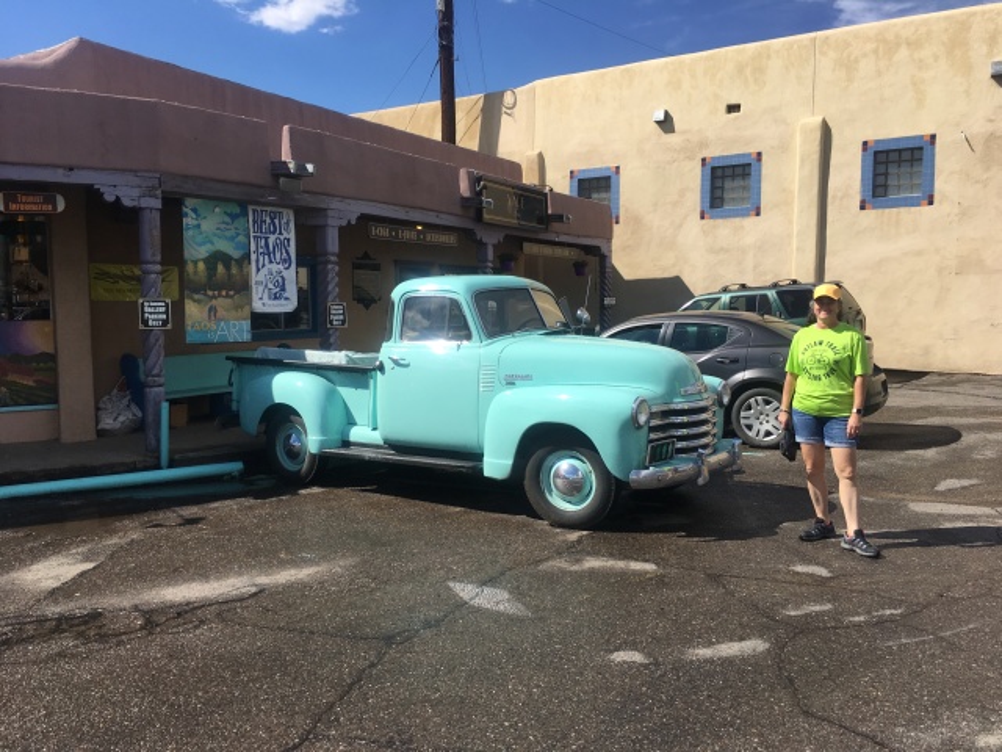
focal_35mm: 29
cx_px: 501
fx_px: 839
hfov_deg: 61.7
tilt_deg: -4.4
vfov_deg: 48.2
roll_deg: +0.9
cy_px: 376
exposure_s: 1/1789
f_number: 2.2
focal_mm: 4.15
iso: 25
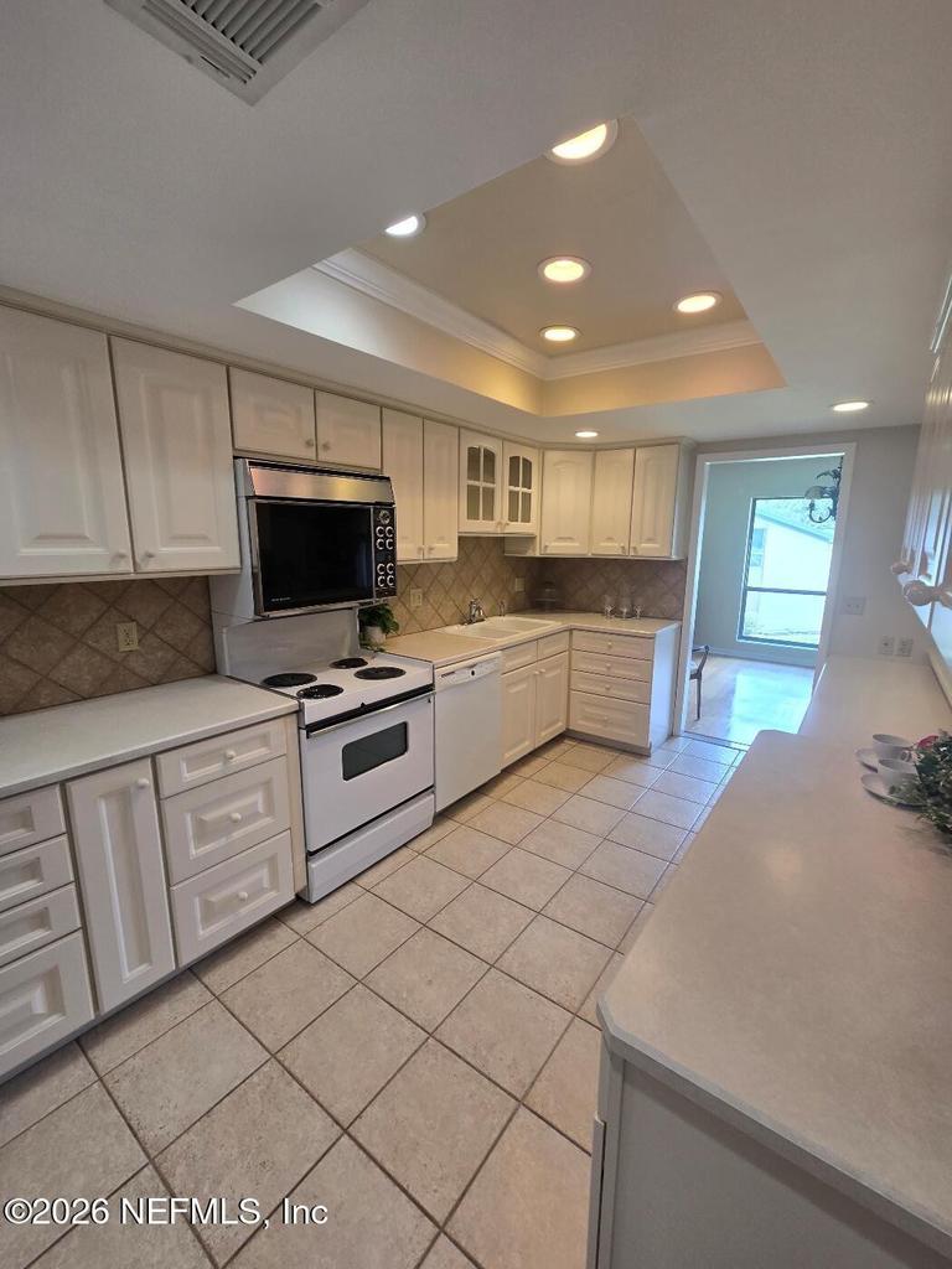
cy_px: 634
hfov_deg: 89.9
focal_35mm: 13
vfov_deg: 106.2
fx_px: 477
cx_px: 476
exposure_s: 1/60
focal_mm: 2.2
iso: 50
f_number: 2.2
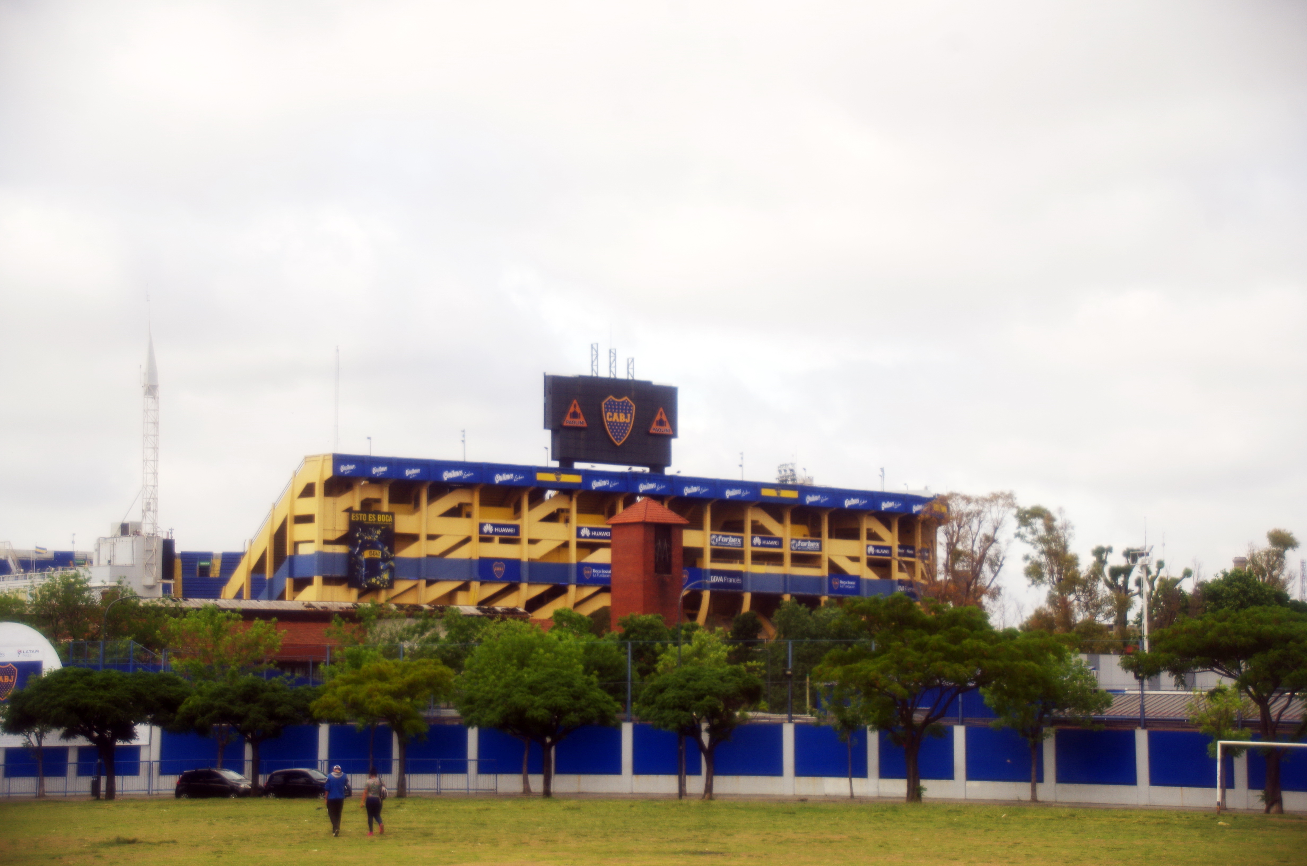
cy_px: 433
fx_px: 2862
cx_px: 654
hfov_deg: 25.7
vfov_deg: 17.2
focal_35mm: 79
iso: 100
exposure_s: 1/125
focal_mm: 53
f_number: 5
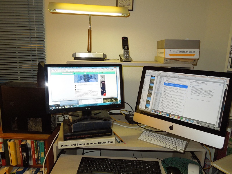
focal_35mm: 25
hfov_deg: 69.4
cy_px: 87
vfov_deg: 54.9
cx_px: 116
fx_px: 168
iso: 320
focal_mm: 4.5
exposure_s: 1/40
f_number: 3.3
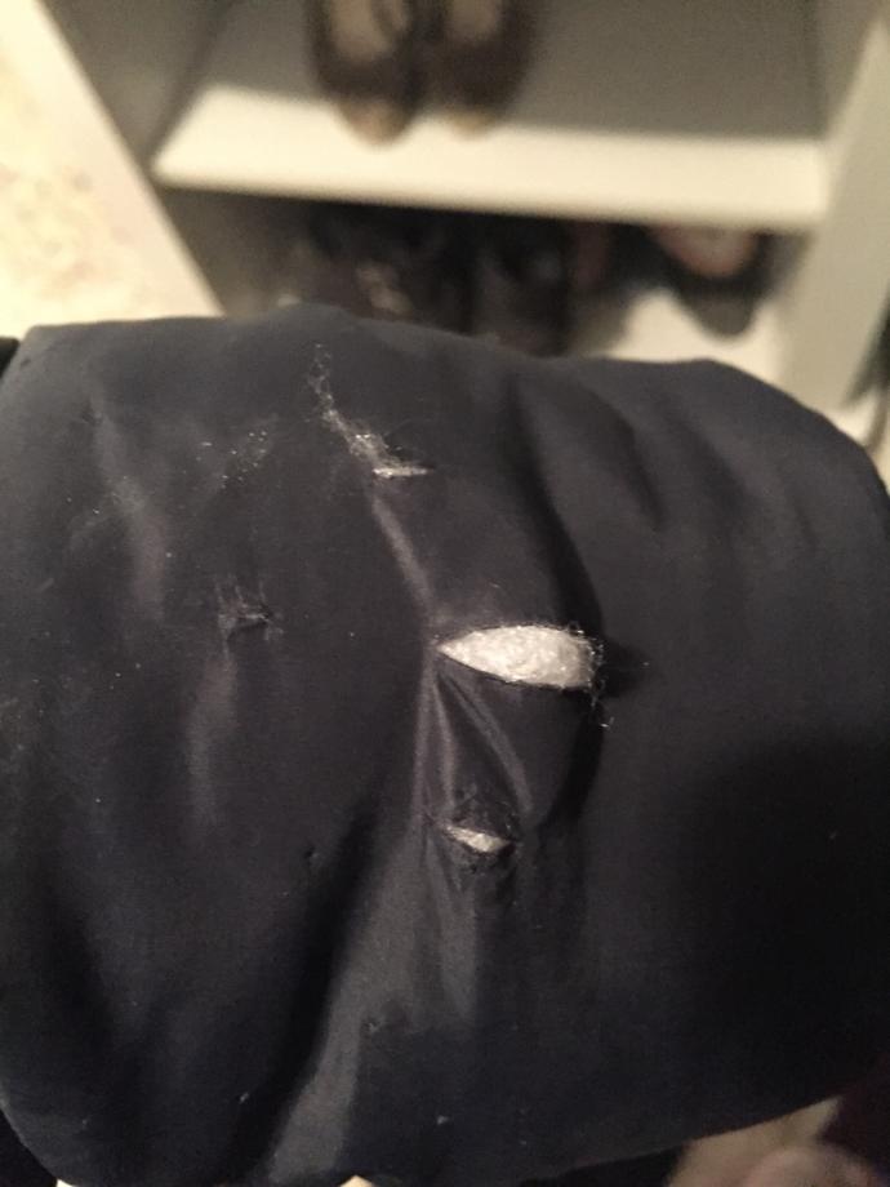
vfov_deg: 61.7
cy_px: 594
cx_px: 445
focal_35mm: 29
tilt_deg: -67.5
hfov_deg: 48.2
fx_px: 994
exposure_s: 1/17
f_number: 2.2
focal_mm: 4.15
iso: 2000
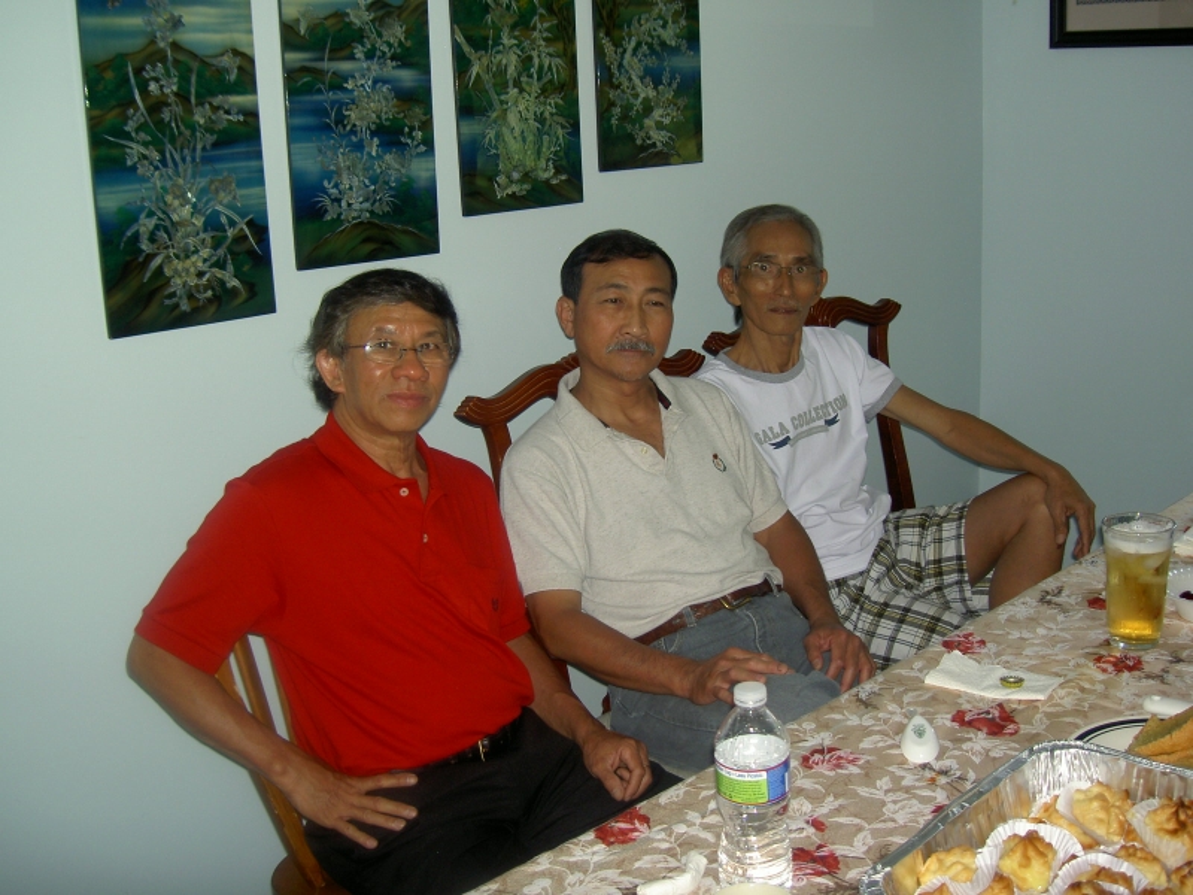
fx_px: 1344
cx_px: 596
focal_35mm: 39
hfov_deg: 47.9
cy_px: 448
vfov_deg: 36.8
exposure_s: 1/60
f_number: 2.8
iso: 50
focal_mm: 8
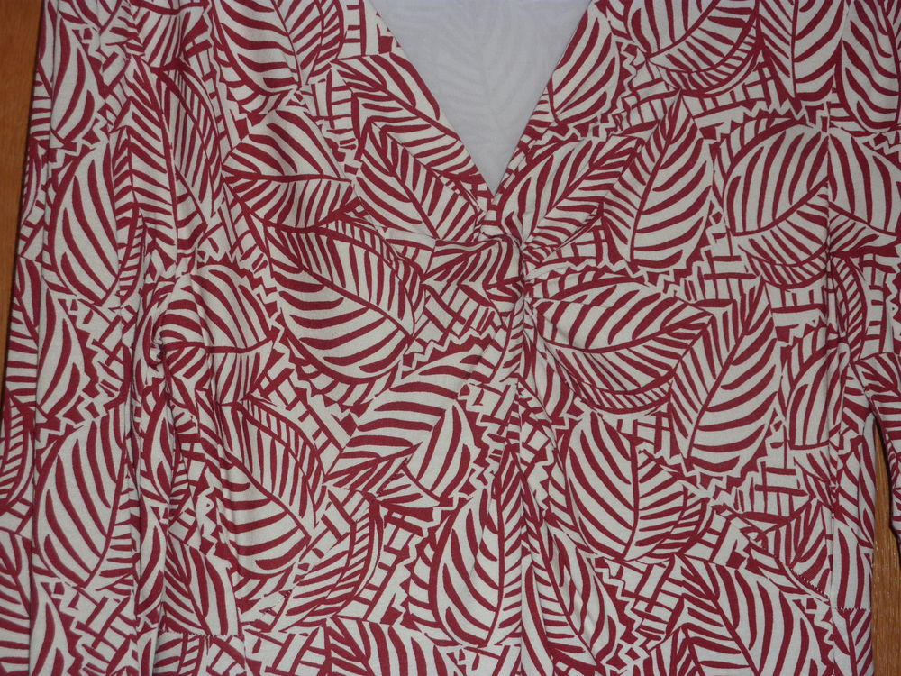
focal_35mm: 72
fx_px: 1874
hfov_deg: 27.0
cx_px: 450
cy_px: 338
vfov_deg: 20.4
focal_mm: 11.9
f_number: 4.1
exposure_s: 1/60
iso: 100
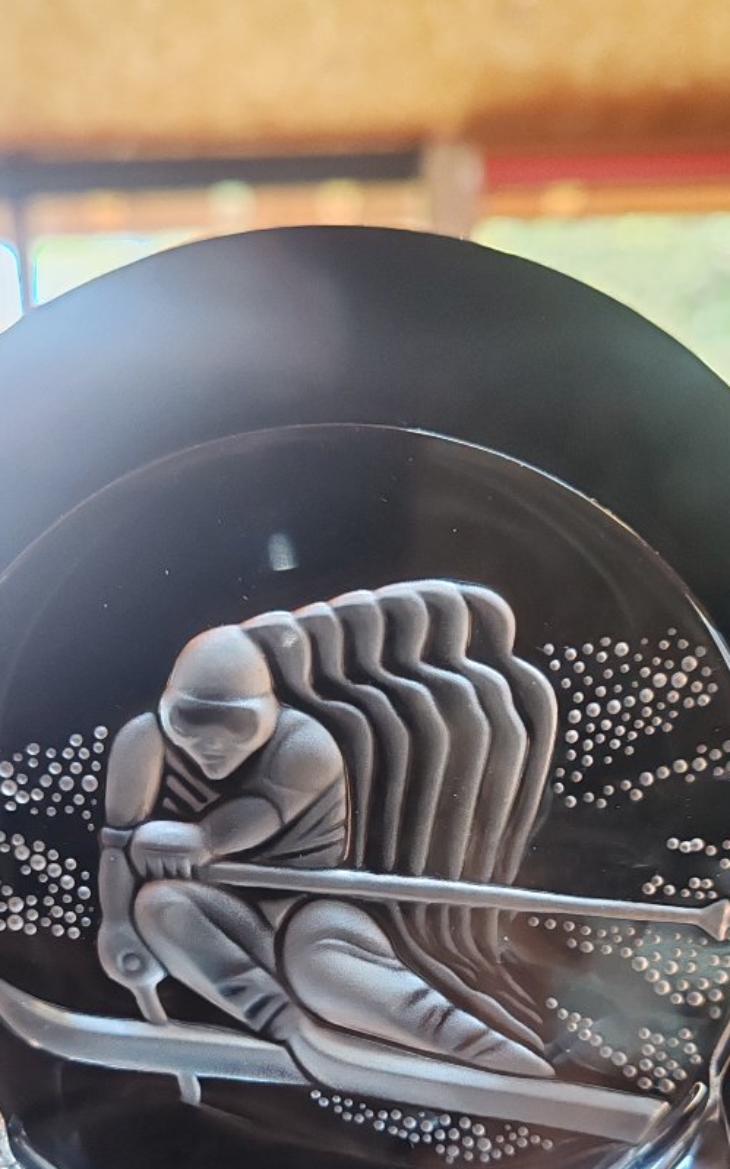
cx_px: 370
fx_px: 1370
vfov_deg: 44.8
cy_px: 865
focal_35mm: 43
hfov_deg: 29.8
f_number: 1.9
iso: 1000
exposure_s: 1/100
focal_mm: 6.12
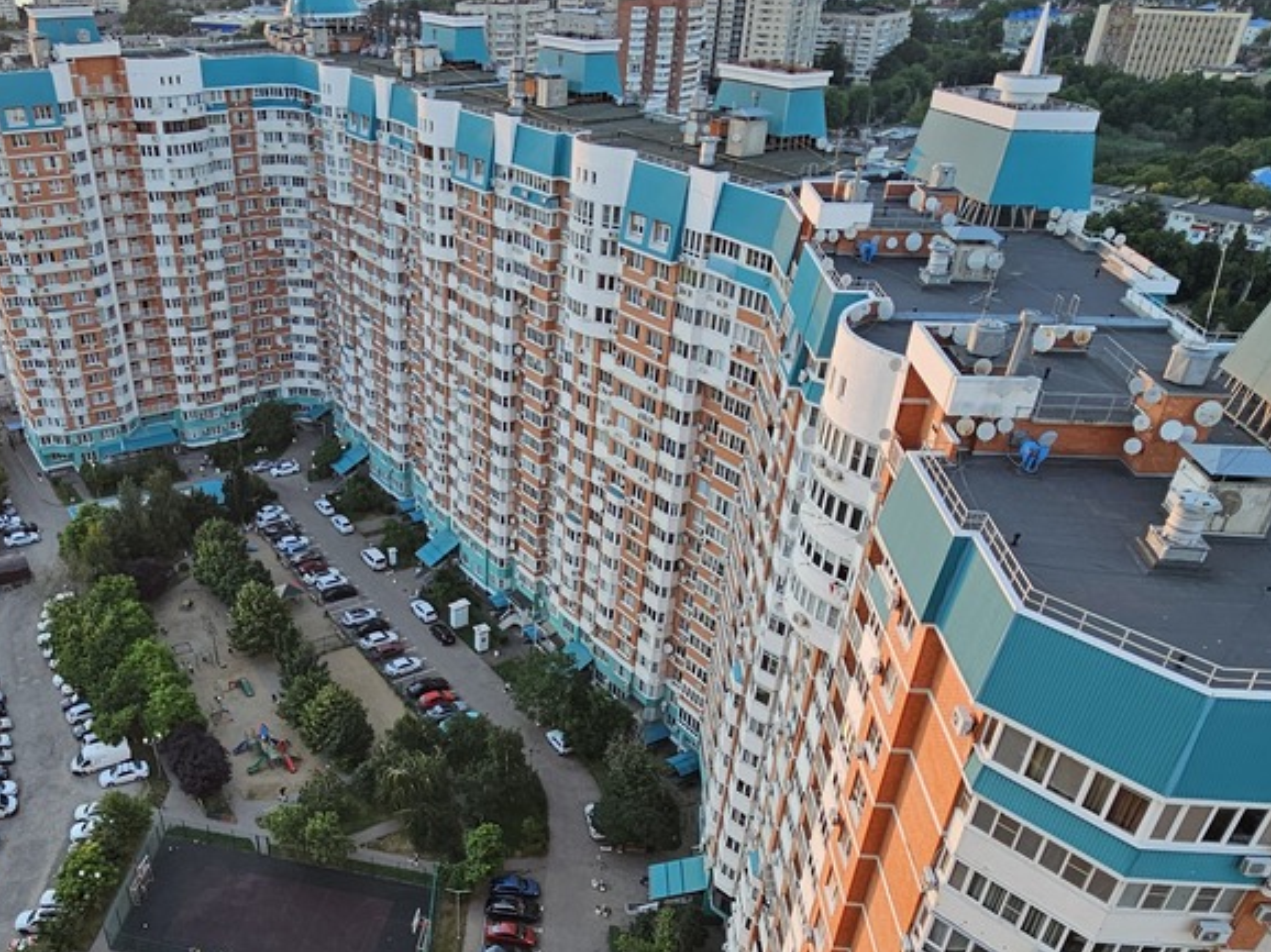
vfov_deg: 50.3
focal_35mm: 27
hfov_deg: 64.1
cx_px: 451
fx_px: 991
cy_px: 644
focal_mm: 2.2
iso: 50
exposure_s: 1/125
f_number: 2.2
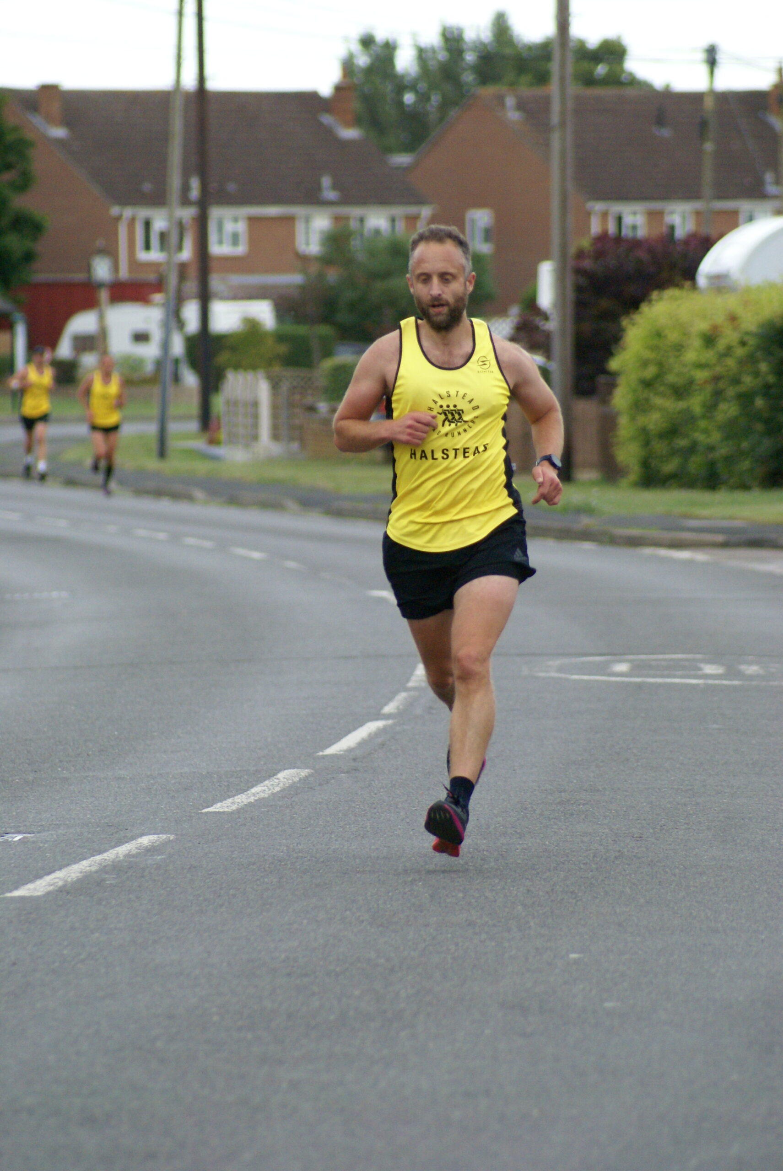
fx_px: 11235
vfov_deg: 6.0
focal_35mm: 345
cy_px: 586
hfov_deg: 4.0
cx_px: 392
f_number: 5.6
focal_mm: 230
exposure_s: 1/250
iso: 800
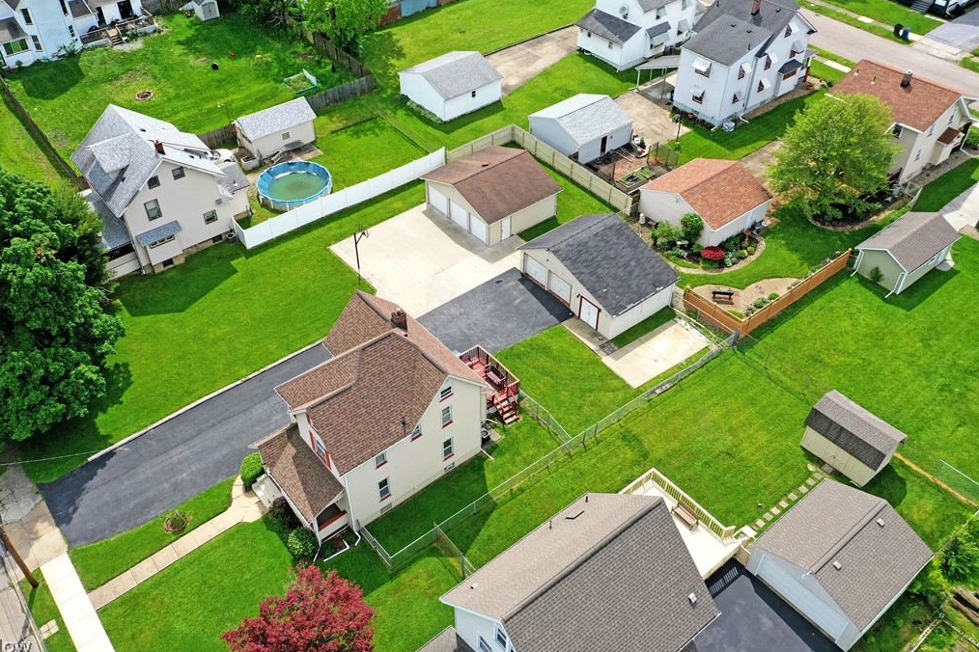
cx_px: 458
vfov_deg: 43.6
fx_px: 816
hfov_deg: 61.9
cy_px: 312
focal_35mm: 30
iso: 100
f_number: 5.6
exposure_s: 1/400
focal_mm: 10.26
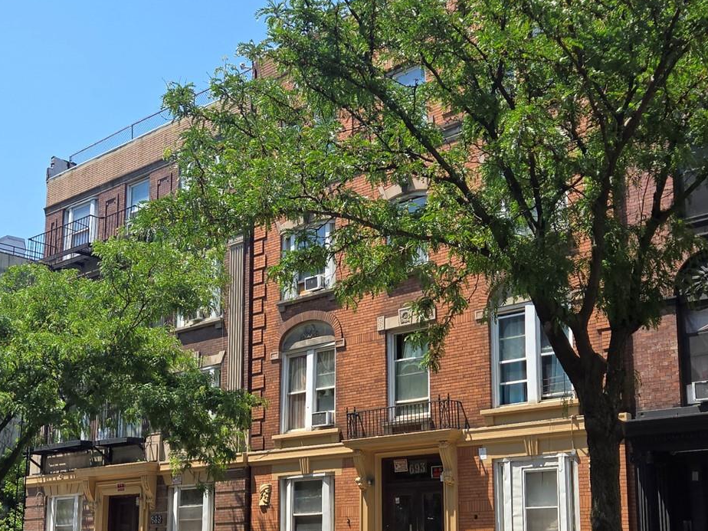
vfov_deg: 28.2
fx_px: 1043
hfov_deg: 37.5
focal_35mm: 51
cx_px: 323
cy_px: 382
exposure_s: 1/1192
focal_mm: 5.4
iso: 25
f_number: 1.8
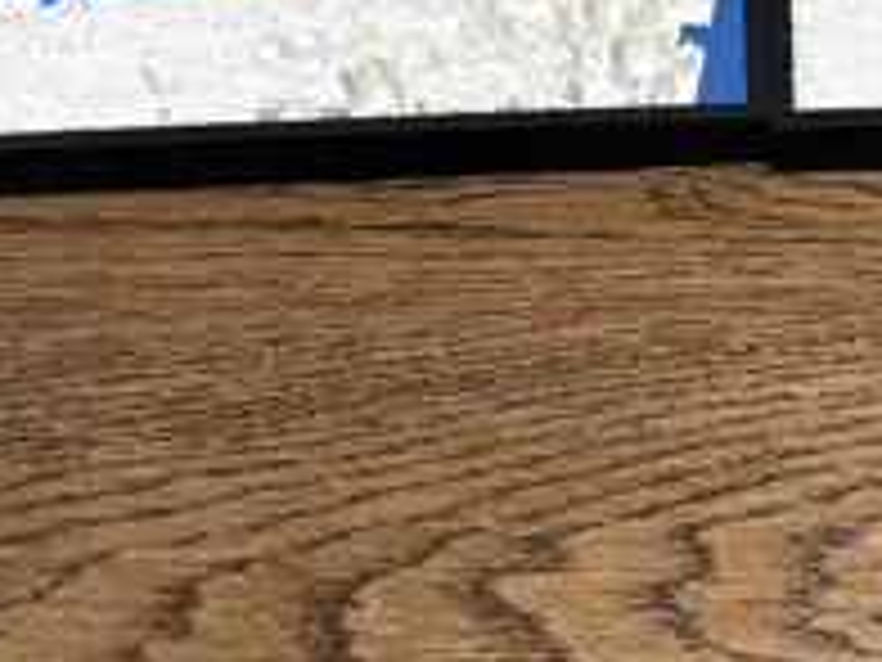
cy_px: 122
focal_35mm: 49
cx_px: 783
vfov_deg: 28.9
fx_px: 1248
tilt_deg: -43.2
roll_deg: +0.4
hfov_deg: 36.6
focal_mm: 6.76
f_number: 1.78
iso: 160
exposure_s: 1/60
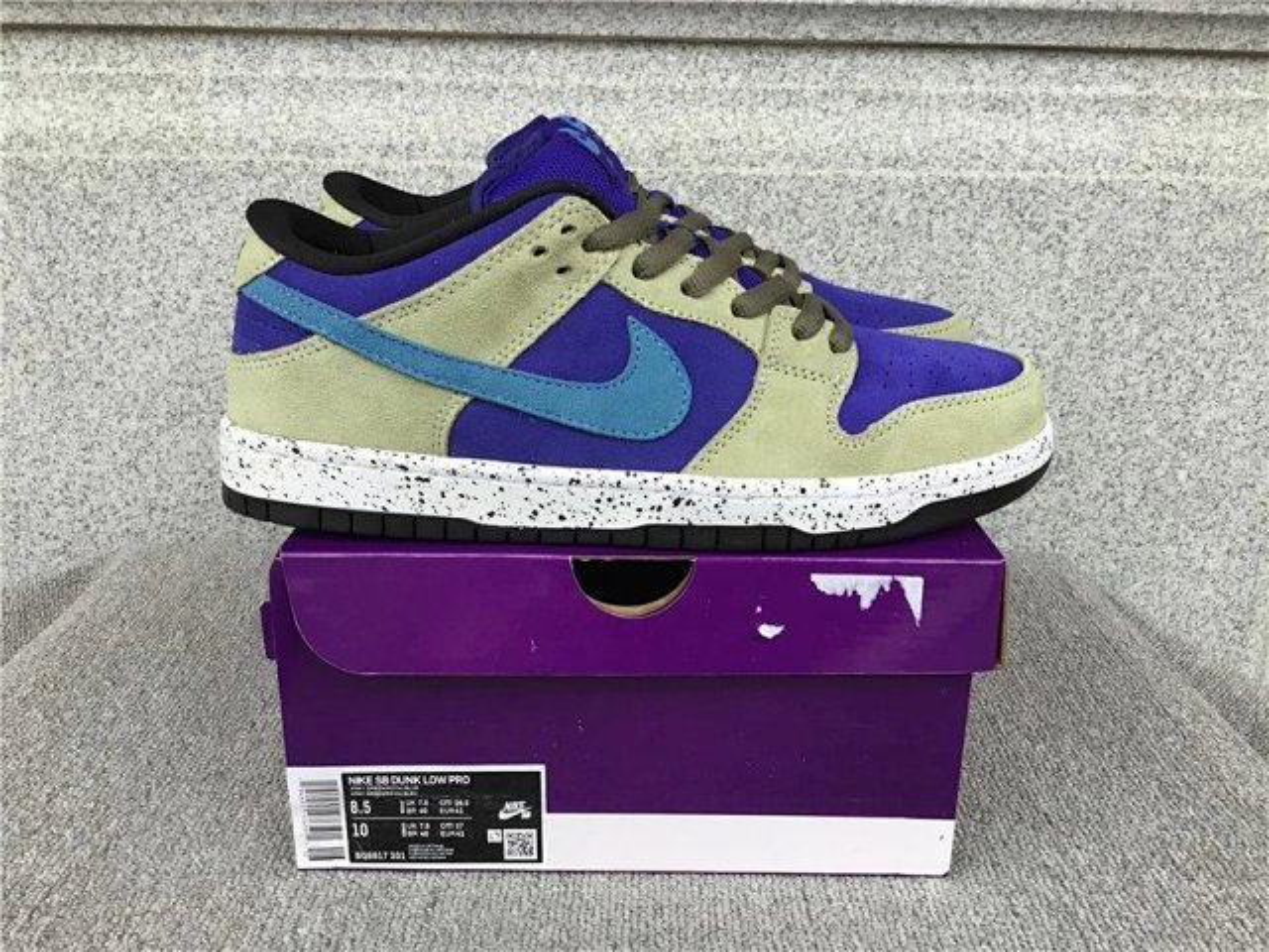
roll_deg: -1.1
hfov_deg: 58.4
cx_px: 634
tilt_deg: -16.9
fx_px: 1136
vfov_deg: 45.4
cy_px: 476
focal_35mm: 31
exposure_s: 1/100
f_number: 2.4
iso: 25
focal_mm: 3.3
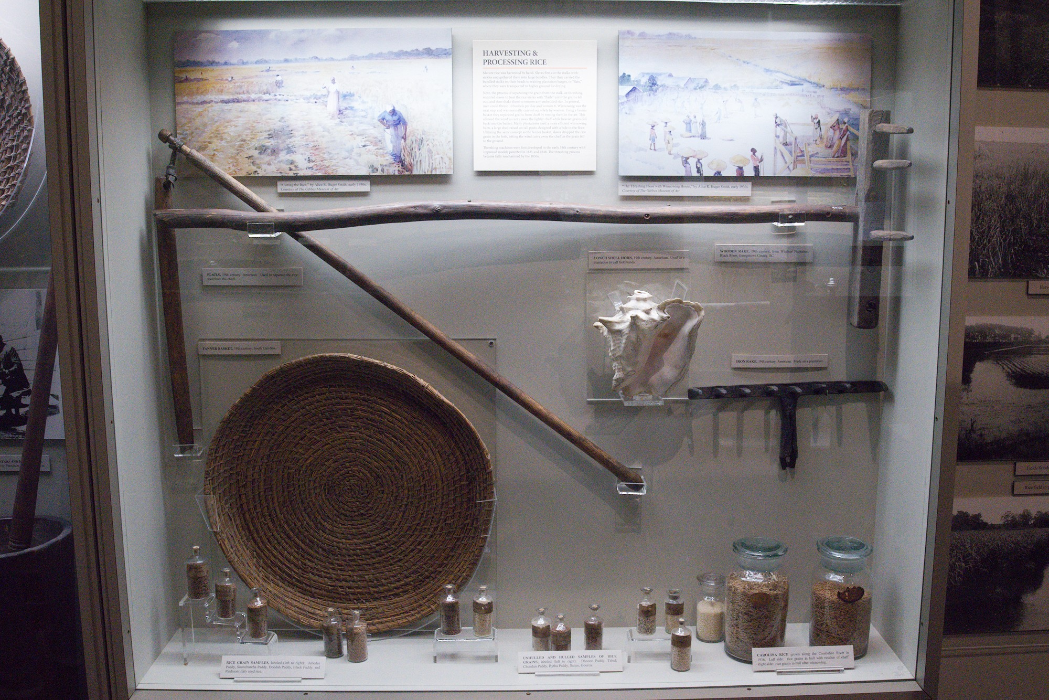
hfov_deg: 58.7
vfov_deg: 41.1
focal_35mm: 32
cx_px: 524
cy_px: 350
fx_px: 933
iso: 10000
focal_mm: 32
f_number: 16
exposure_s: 1/80
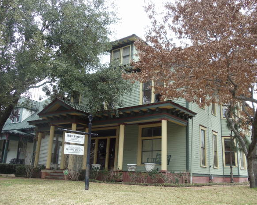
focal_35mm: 47
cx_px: 134
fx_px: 357
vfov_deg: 32.1
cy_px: 102
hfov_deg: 39.5
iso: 100
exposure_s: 1/200
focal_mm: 6
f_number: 3.5
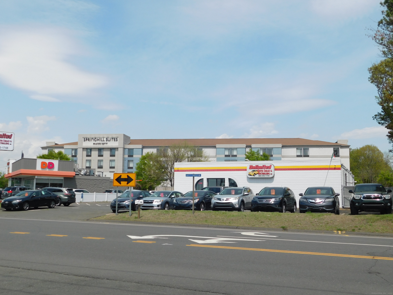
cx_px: 196
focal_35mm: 36
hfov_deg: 51.4
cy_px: 148
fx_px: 409
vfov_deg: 39.7
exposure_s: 1/400
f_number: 7
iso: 125
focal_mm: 6.3
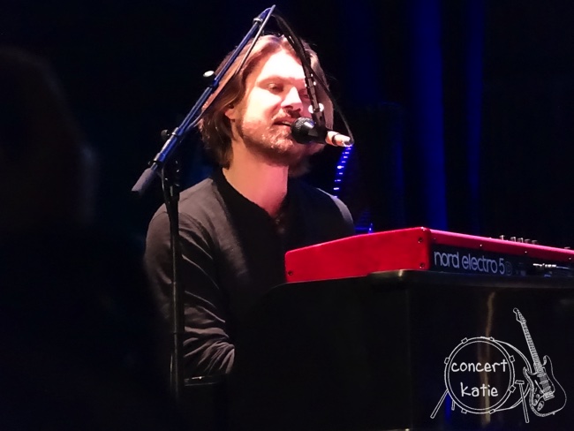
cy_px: 216
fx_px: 6071
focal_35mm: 366
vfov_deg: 4.1
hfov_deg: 5.4
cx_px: 287
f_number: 6.3
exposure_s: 1/25
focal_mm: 62.47
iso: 6400
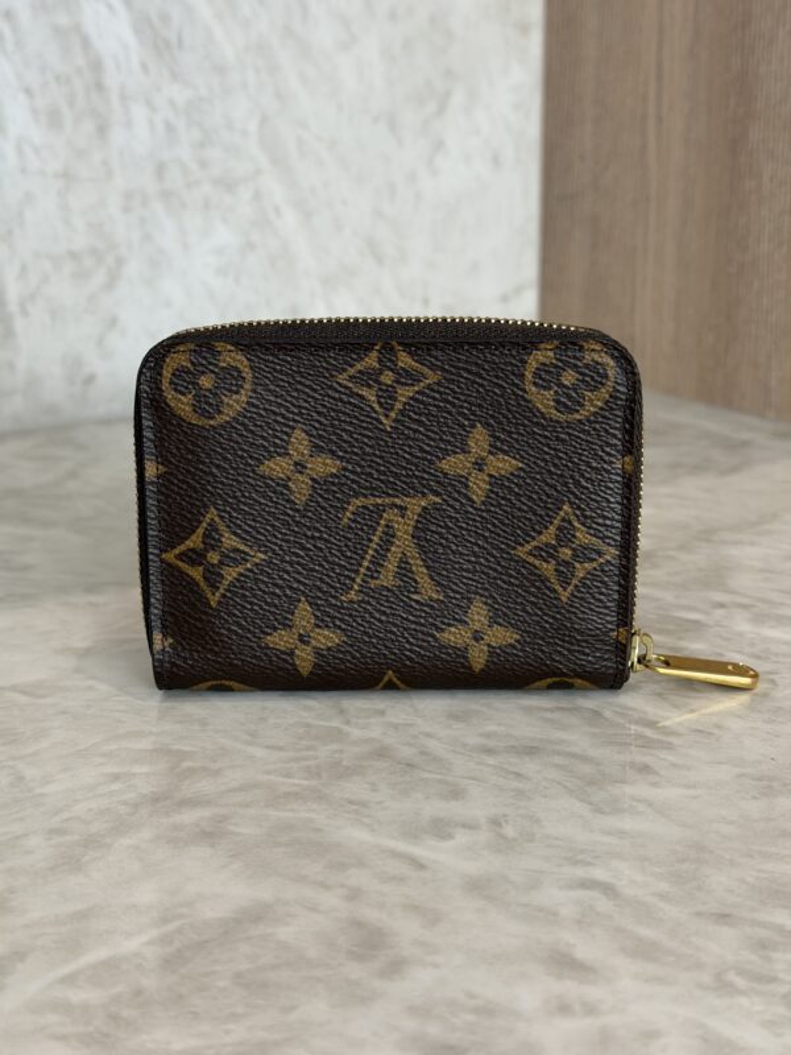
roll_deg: +0.0
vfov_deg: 39.7
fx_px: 1462
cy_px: 528
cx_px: 396
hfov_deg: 30.3
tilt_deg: -16.8
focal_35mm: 48
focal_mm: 6.76
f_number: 1.78
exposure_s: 1/60
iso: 50
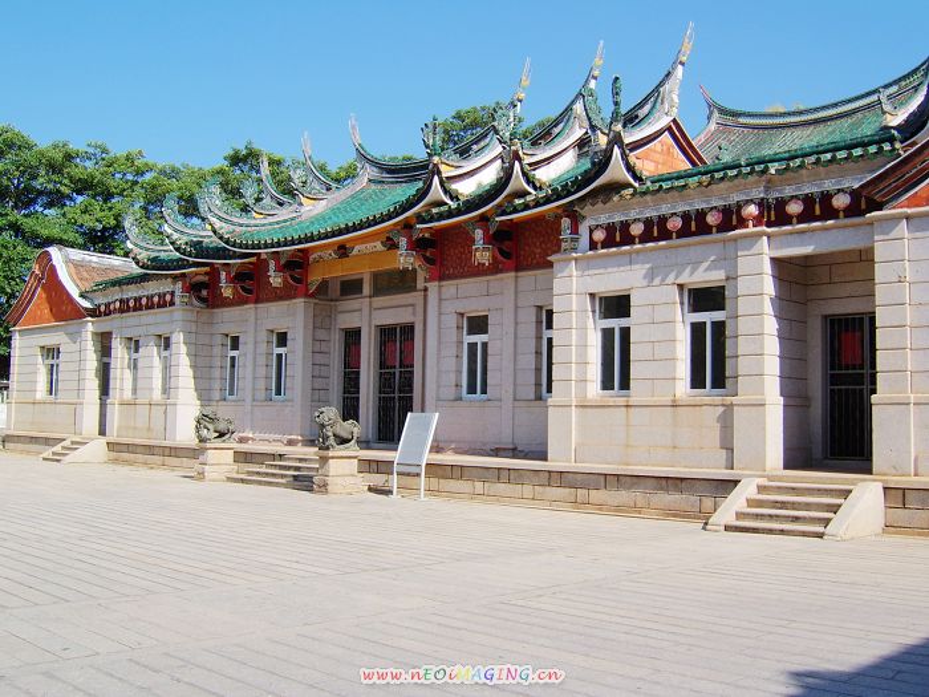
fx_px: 832
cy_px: 348
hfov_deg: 58.4
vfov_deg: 45.4
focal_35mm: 31
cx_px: 464
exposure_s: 1/210
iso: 50
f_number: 6.7
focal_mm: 8.13
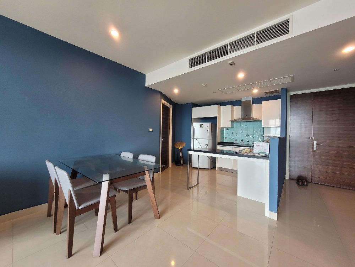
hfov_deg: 106.2
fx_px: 133
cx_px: 178
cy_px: 134
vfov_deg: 89.9
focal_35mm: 13
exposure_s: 1/50
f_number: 2.2
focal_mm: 1.74
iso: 125
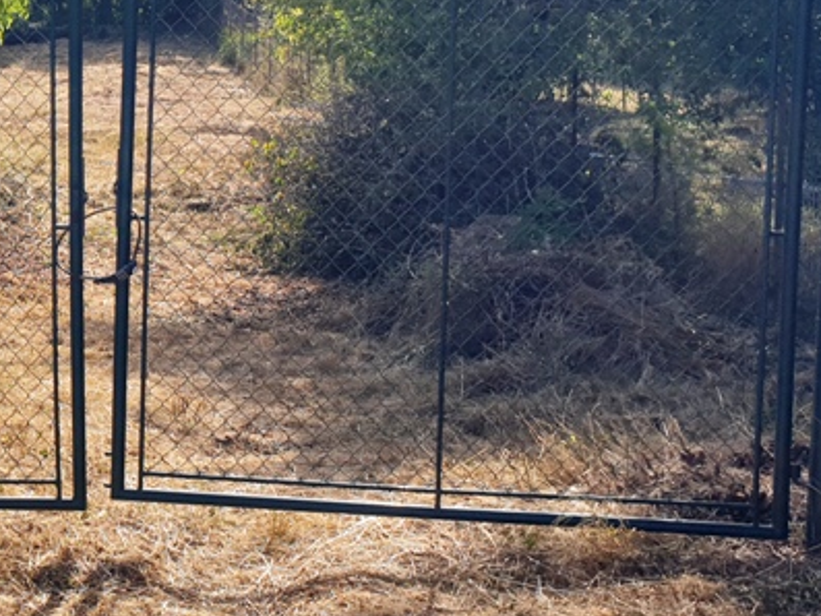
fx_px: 1590
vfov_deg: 21.9
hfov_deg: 26.1
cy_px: 219
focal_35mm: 67
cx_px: -141
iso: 50
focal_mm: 4.3
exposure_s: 1/937
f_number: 2.4
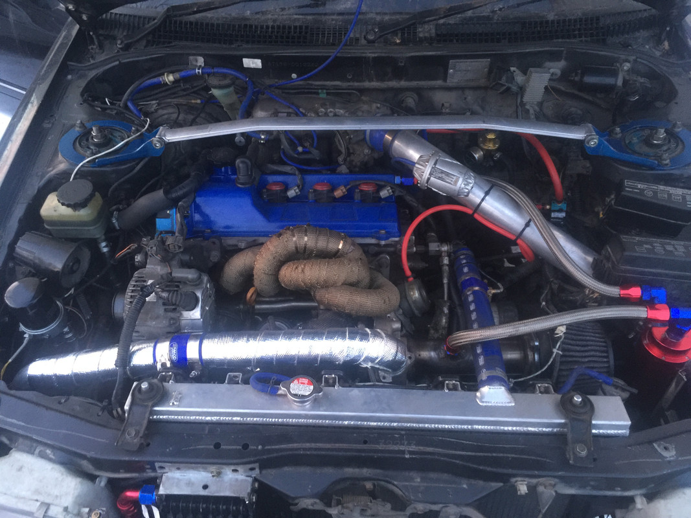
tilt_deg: -47.2
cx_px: 346
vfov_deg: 48.2
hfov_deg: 61.7
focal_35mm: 29
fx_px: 579
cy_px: 259
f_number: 2.2
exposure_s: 1/8
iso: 125
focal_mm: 4.15
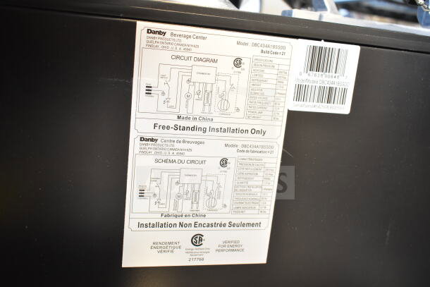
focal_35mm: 36
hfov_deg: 53.1
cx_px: 215
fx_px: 430
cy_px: 144
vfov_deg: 36.9
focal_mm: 24
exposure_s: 1/40
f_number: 4
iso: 1600
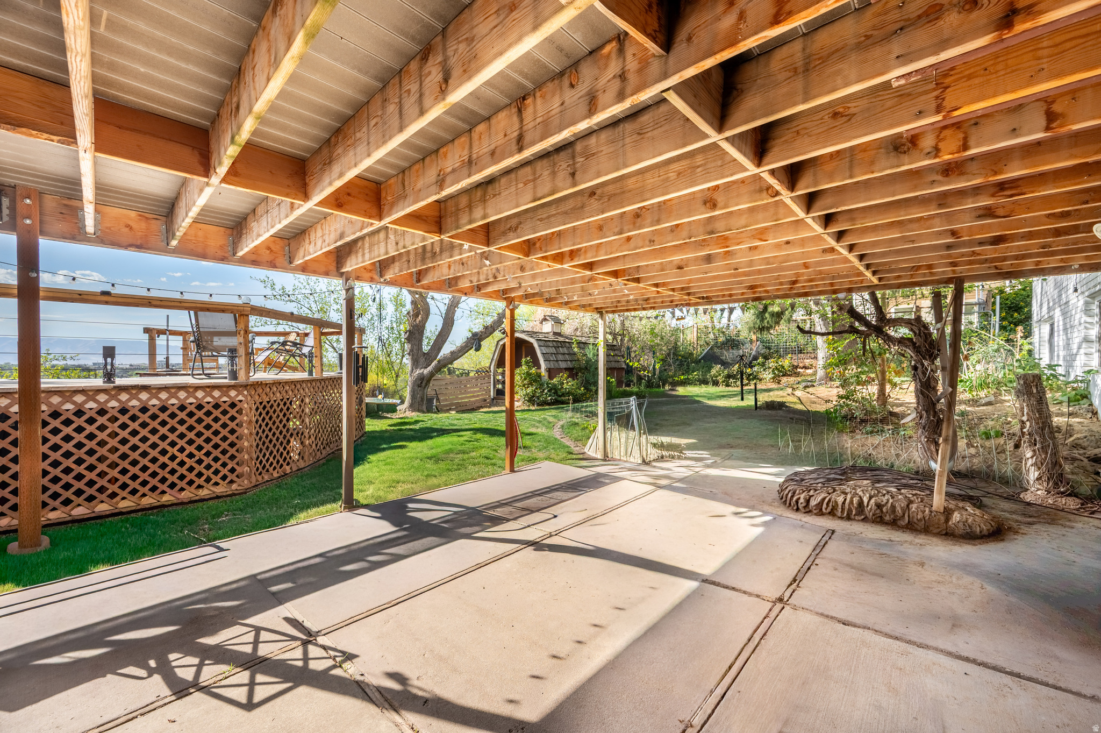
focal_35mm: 14
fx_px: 428
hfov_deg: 104.3
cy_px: 366
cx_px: 550
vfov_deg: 81.1
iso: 100
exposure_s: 1/4000
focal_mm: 14
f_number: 8
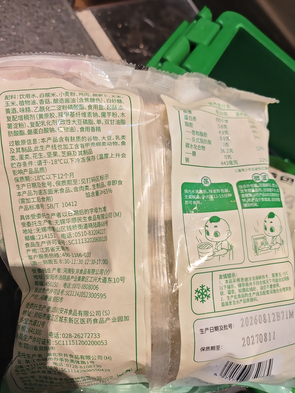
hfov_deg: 58.9
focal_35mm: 23
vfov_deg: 73.9
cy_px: 196
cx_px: 148
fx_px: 261
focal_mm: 5.5
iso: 985
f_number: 1.75
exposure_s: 1/100
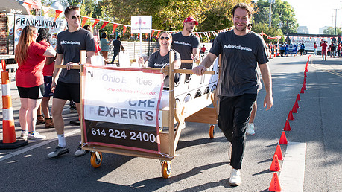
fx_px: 381
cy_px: 84
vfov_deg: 28.3
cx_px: 158
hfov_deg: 48.3
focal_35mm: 42
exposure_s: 1/200
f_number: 11
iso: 500
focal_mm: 24
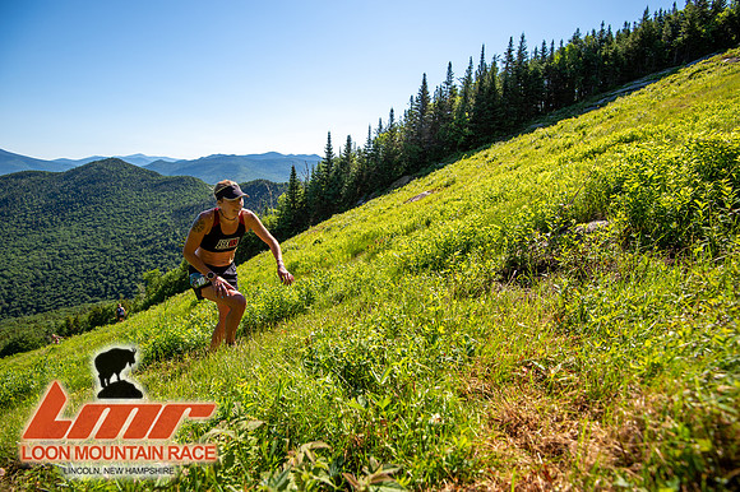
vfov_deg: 73.7
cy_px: 246
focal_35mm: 16
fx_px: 329
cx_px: 370
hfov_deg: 96.8
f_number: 5
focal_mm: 16
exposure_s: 1/500
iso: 100
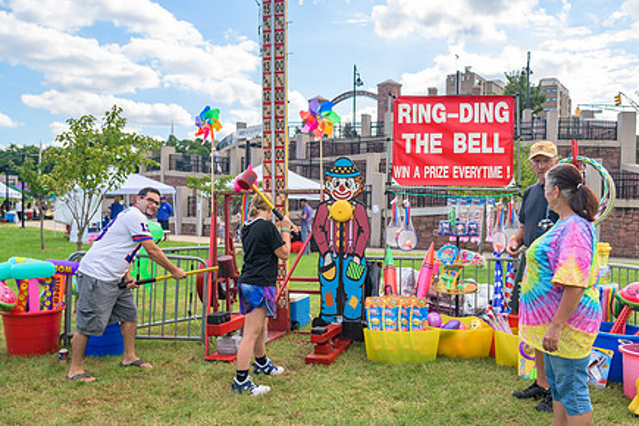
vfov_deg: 41.1
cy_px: 230
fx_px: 568
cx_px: 364
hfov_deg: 58.5
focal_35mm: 32
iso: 64
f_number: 4
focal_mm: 24
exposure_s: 1/160
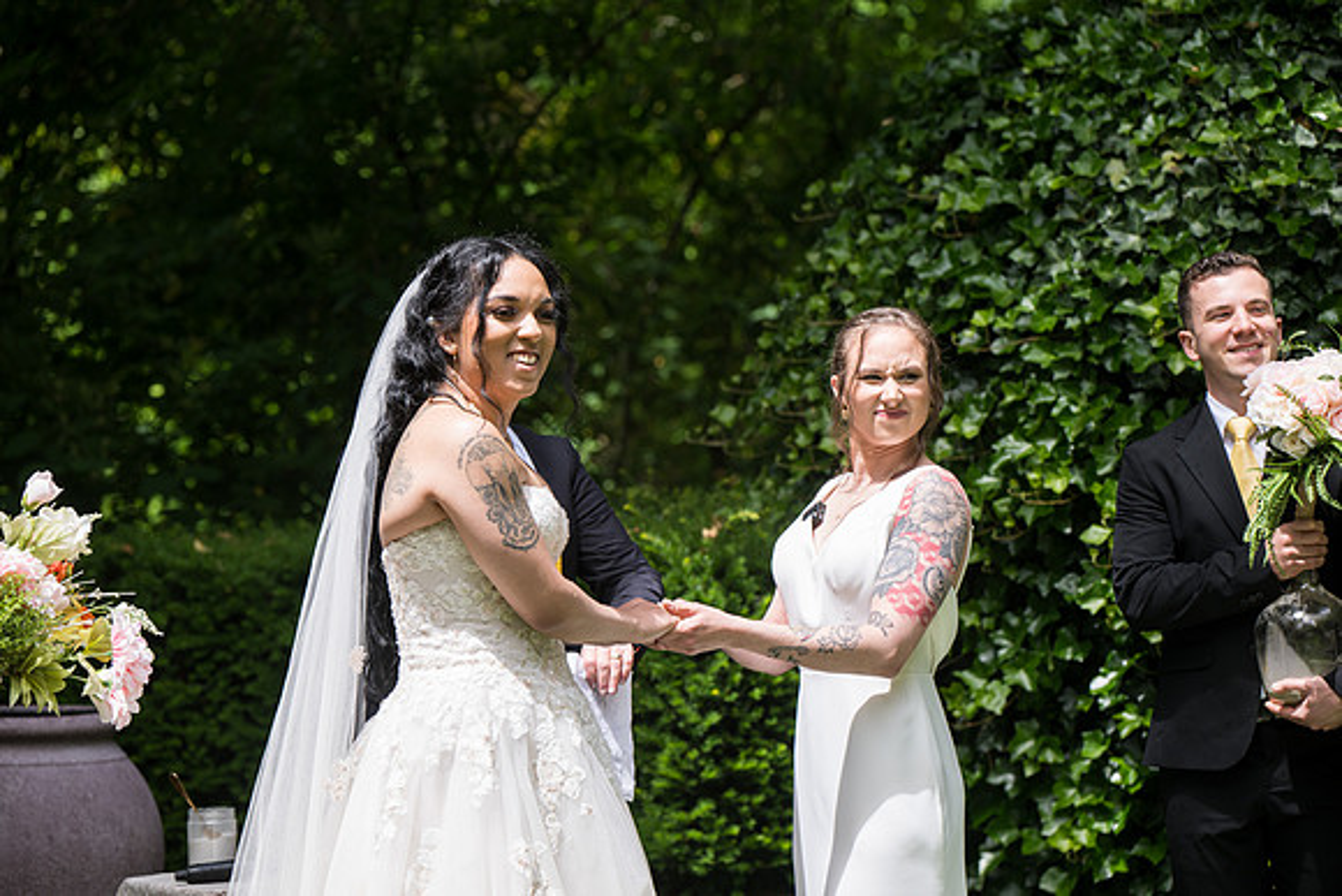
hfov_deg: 15.2
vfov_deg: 10.2
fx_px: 5033
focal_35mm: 135
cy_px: 448
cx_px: 671
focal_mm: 135
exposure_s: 1/400
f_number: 4
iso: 100
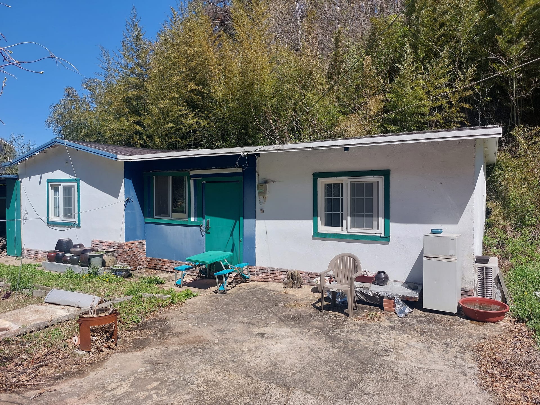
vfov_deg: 54.9
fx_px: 390
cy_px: 202
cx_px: 270
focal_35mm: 25
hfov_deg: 69.4
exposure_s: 1/1139
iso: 25
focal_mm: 5.23
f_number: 1.8
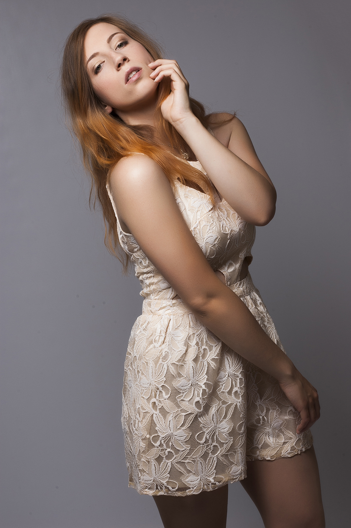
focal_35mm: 75
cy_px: 264
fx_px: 1099
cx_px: 176
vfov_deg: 27.0
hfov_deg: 18.2
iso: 200
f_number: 16
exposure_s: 1/500
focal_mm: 50
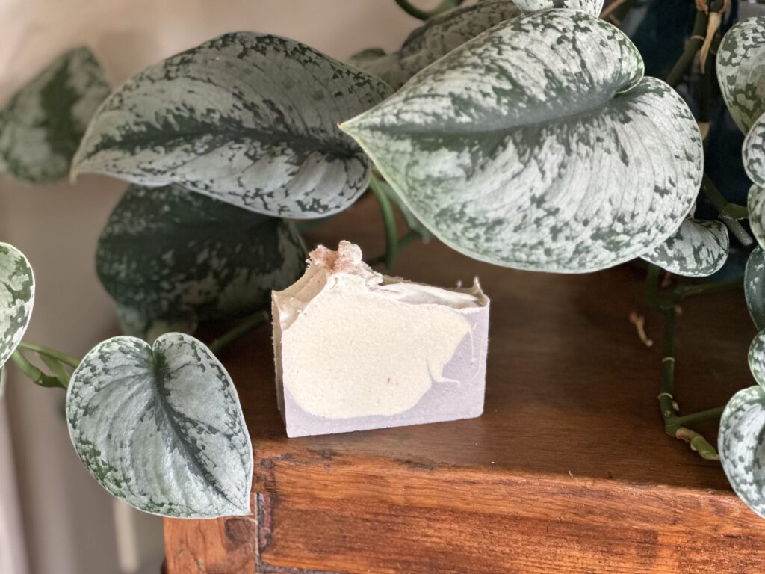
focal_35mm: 77
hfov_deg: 25.3
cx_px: 382
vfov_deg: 19.1
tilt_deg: -25.7
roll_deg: +0.9
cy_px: 287
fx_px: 1702
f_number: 2.8
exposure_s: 1/30
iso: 400
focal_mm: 9
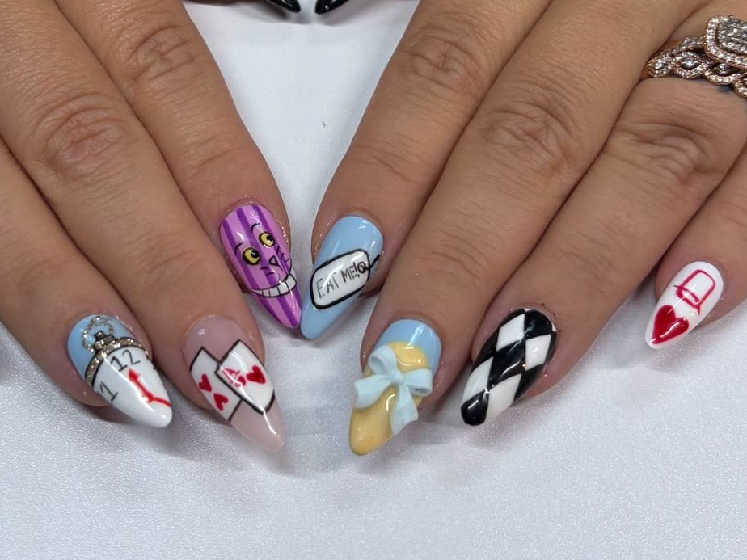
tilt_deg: -57.1
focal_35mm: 45
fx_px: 971
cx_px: 308
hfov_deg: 41.9
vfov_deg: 31.2
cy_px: 101
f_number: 1.6
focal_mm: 5.96
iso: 80
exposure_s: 1/120
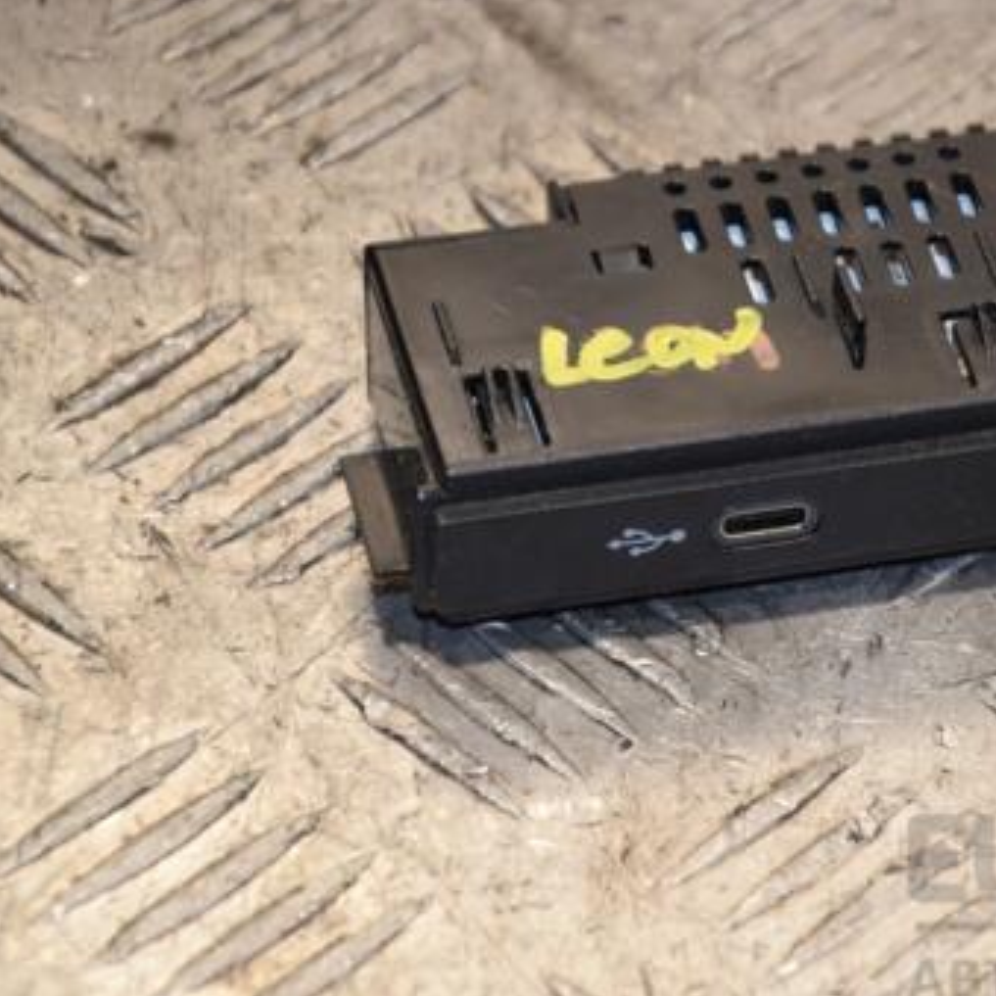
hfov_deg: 7.4
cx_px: 852
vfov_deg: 7.4
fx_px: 7707
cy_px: 467
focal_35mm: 237
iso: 800
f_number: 7.1
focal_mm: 105
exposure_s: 1/200
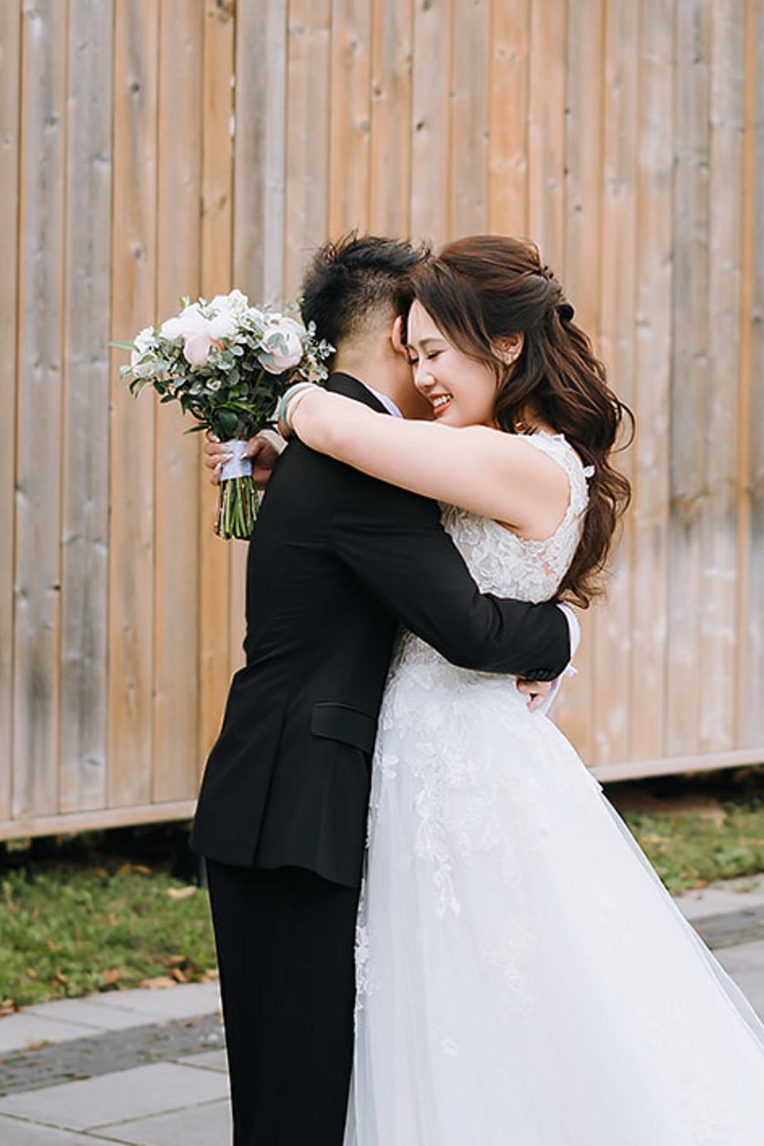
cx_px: 570
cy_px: 343
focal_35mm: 113
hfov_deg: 12.1
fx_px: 3596
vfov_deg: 18.0
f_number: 2
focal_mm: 50
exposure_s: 1/800
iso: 125
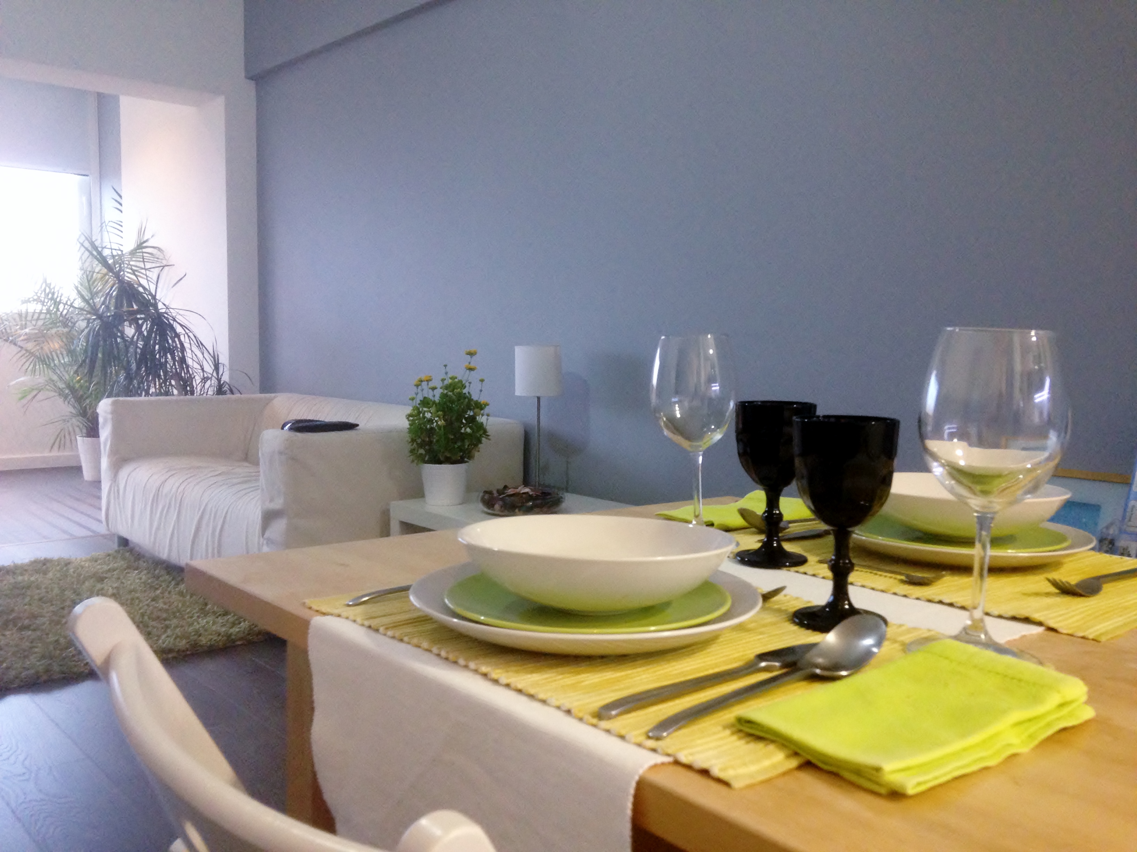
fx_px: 1084
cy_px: 426
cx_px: 568
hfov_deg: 55.4
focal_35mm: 33
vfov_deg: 42.9
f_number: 2.4
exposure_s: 1/20
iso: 250
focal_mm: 4.12
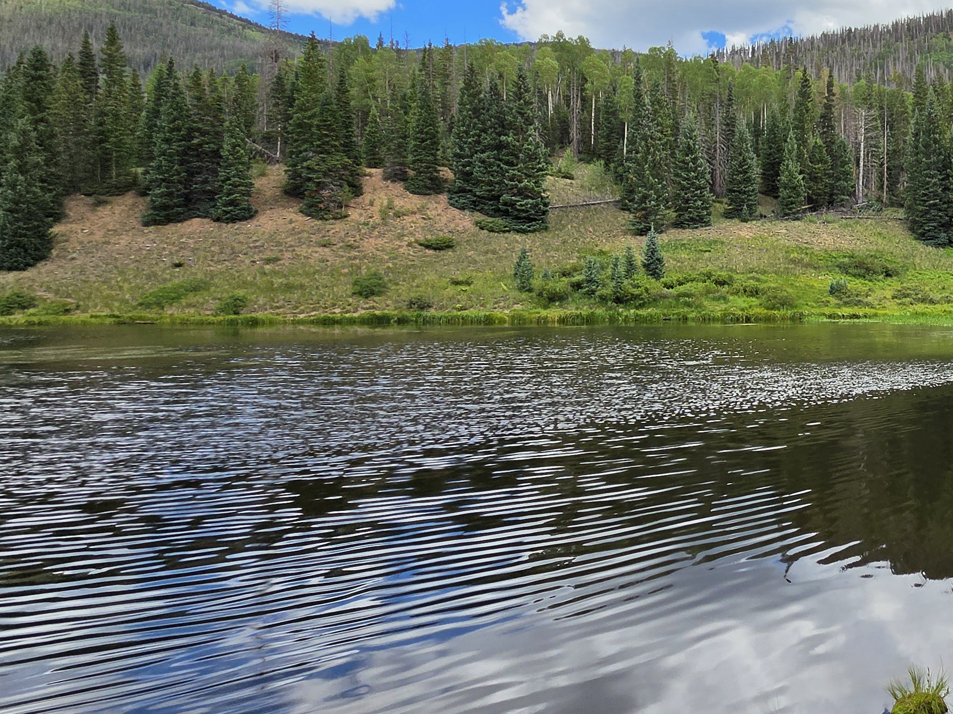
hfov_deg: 53.5
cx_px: 923
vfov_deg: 50.8
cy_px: 268
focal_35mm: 27
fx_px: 743
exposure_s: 1/3282
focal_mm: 2.2
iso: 100
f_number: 2.2
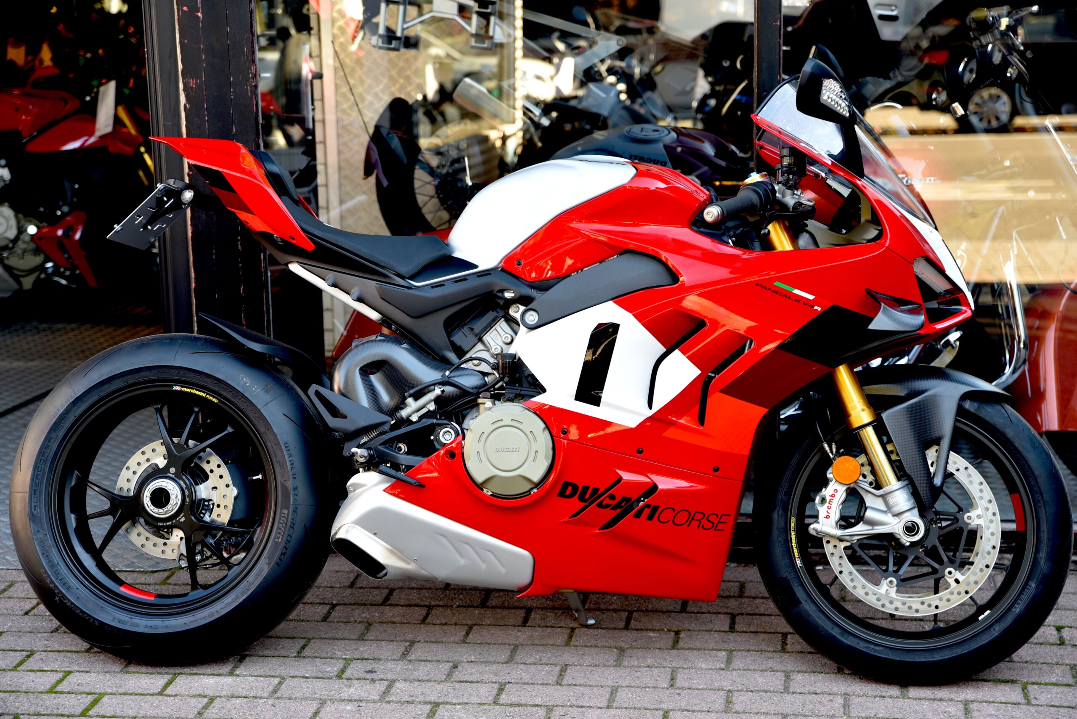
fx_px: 1975
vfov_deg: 20.6
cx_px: 538
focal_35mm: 66
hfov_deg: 30.5
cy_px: 360
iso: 200
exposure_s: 1/60
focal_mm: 66
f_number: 4
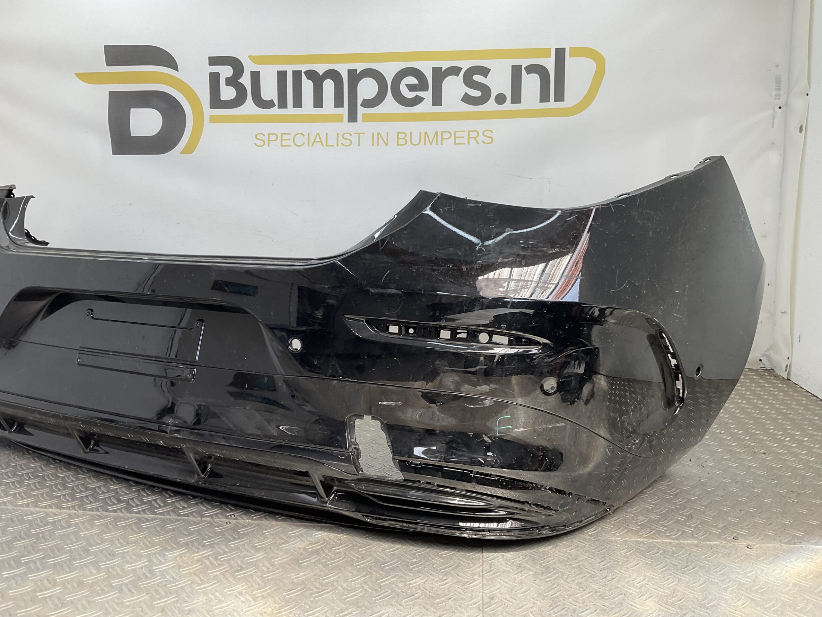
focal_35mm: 29
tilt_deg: -10.1
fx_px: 689
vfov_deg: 48.2
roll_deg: -1.6
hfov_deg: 61.7
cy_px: 308
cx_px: 411
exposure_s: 1/122
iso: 16
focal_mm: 3
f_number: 1.8
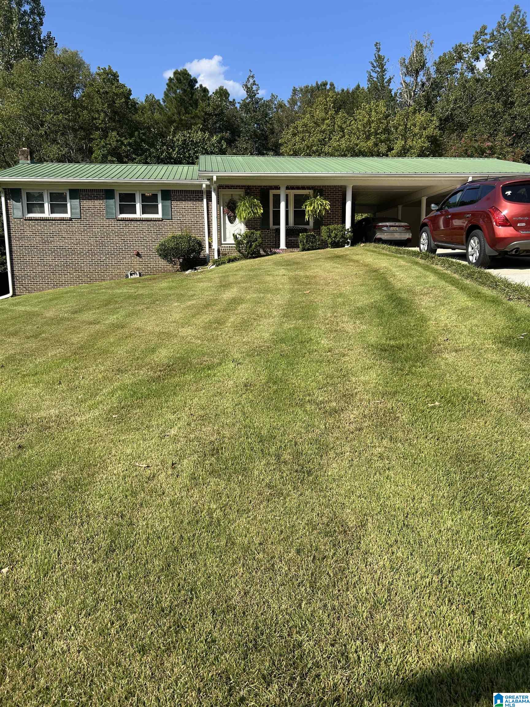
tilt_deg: -9.3
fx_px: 531
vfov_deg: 67.3
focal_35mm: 26
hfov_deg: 53.1
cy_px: 354
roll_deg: -1.4
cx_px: 265
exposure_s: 1/2915
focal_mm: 5.7
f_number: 1.5
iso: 50
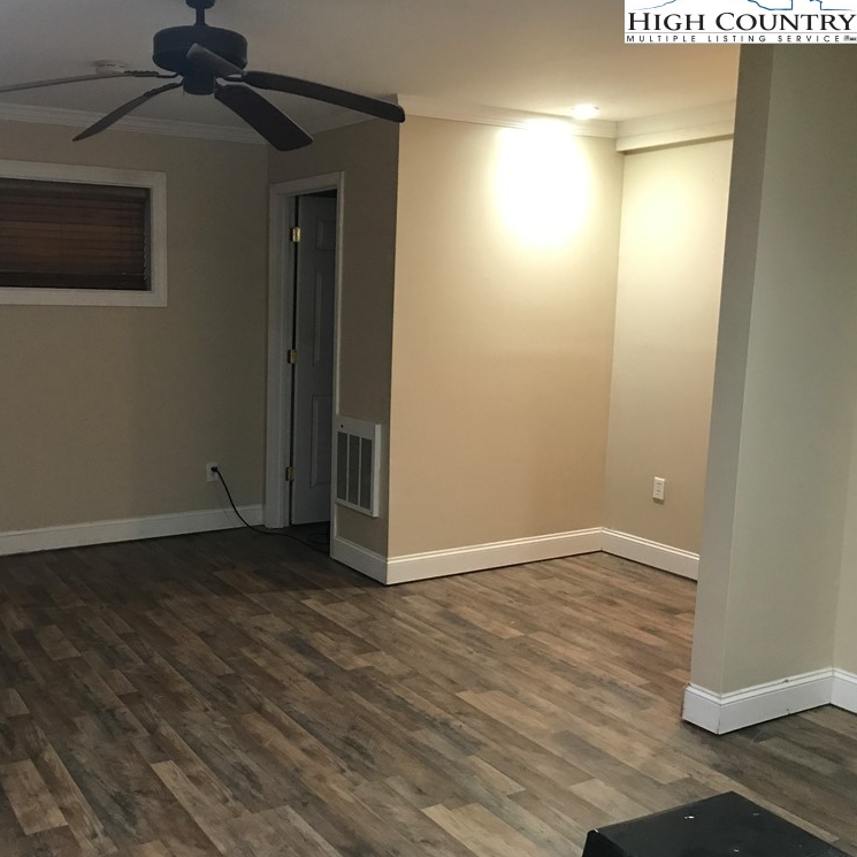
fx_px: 952
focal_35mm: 34
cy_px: 427
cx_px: 270
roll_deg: -0.3
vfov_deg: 48.5
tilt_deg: -7.6
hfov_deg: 47.5
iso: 100
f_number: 1.8
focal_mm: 3.99
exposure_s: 1/15
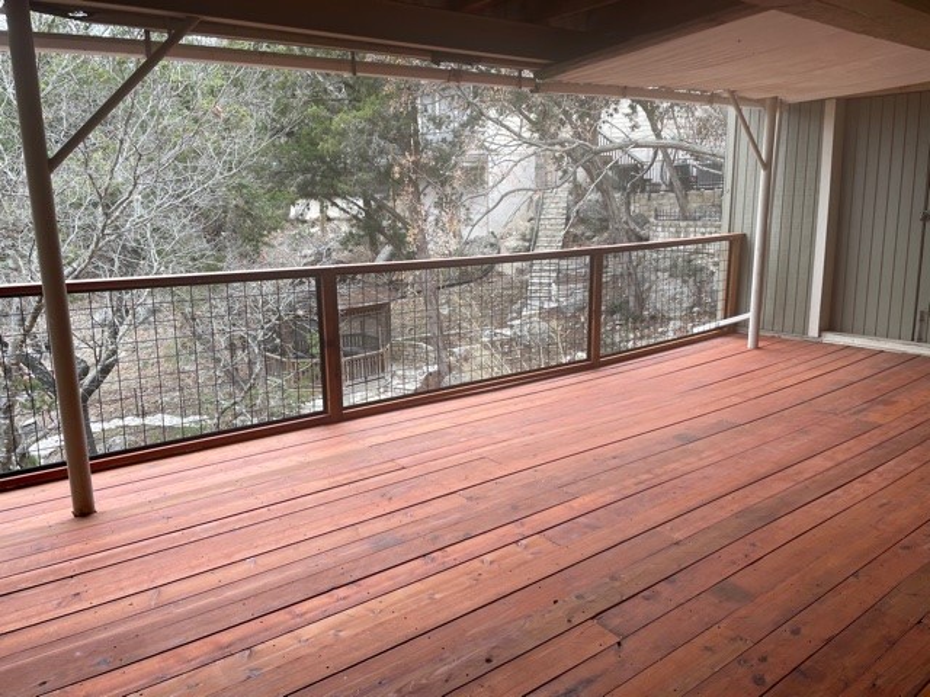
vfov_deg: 53.1
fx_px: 699
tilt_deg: -12.0
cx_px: 465
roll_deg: +1.3
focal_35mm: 26
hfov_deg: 67.3
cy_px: 348
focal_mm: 4.2
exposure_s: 1/128
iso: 32
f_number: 1.6
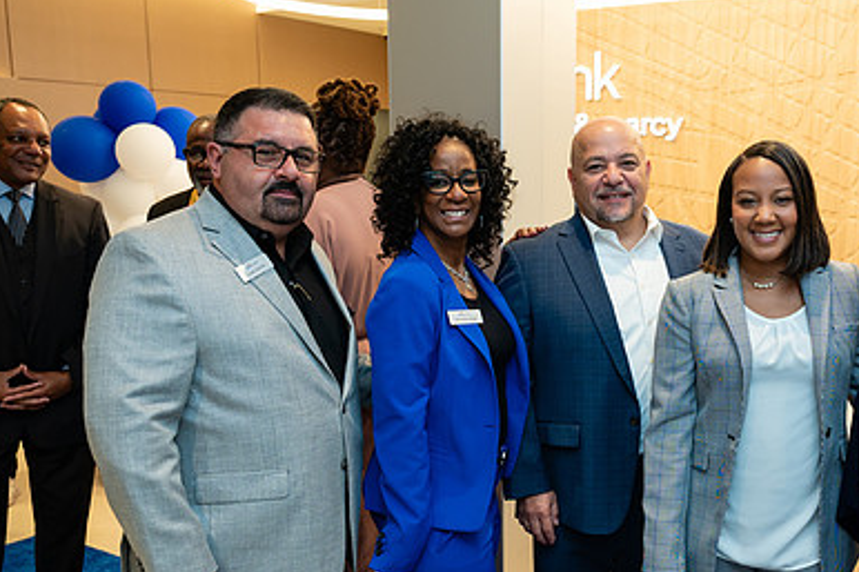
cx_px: 576
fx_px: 978
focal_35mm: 41
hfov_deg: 46.6
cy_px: 354
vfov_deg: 32.5
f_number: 4
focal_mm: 26.5
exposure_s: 1/160
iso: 400
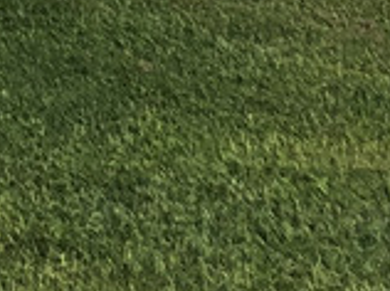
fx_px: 2396
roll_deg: +1.7
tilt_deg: +0.8
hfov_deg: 8.9
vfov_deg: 6.1
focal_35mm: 213
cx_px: -331
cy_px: -764
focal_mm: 4
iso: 20
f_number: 1.8
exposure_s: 1/3040
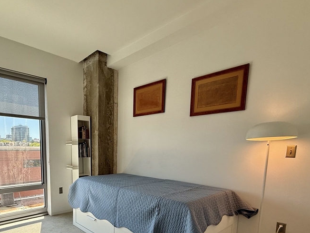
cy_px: 174
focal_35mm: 22
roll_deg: -0.4
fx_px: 197
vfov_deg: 58.0
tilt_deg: -7.2
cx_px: 109
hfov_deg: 74.5
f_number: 2.2
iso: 64
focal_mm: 2.22
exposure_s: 1/235
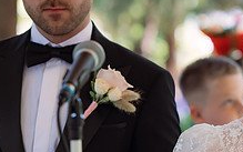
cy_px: 120
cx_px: 207
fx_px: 1517
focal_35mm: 229
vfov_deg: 5.7
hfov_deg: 9.1
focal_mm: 85
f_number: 2.8
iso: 1250
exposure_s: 1/640
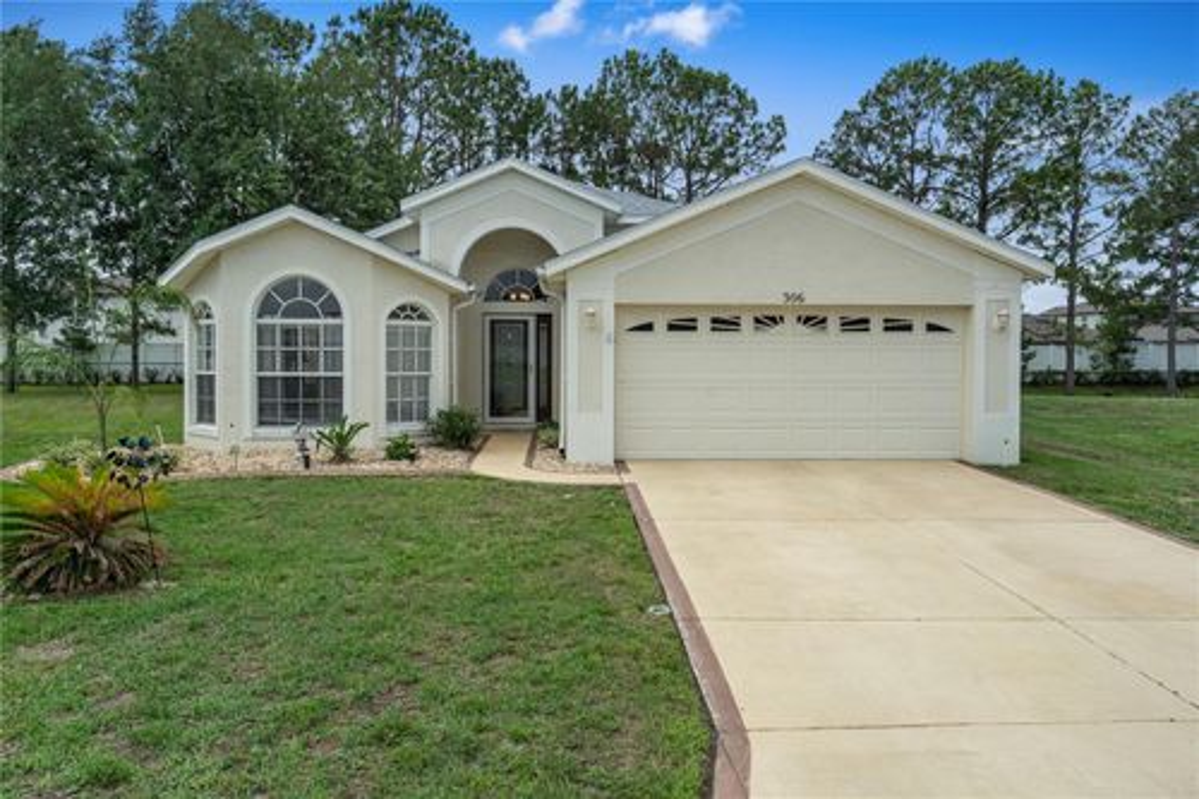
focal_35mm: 24
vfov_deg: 53.1
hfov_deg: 73.8
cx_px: 600
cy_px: 400
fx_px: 799
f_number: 9
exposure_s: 1/250
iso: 320
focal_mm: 24
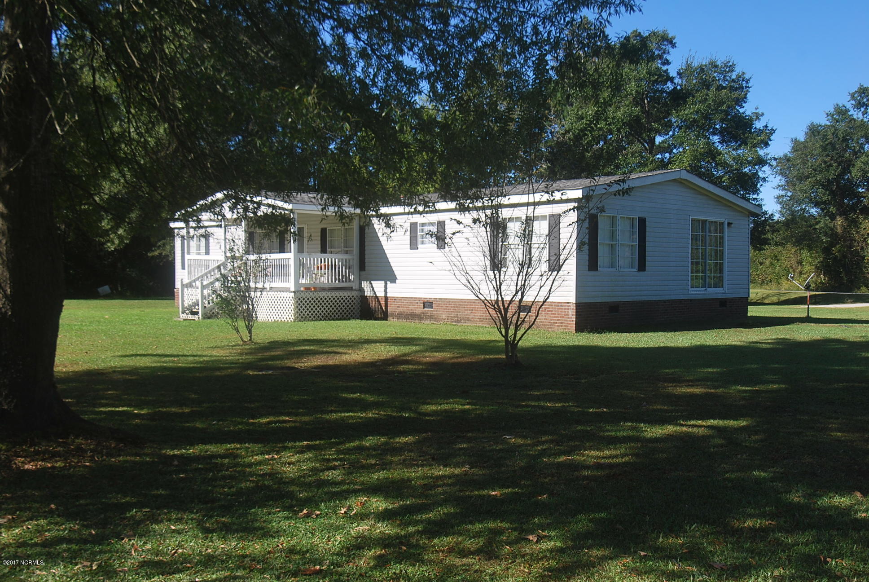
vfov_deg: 37.0
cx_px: 434
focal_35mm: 36
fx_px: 870
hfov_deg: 53.1
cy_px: 291
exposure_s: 1/200
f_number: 7.1
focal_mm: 24
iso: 100
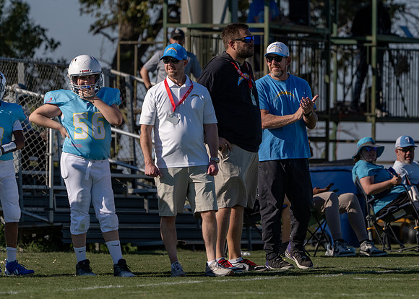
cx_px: 263
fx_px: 4543
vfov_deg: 3.8
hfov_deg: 5.3
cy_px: 148
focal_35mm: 382
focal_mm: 276
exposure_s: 1/3200
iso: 250
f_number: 5.6
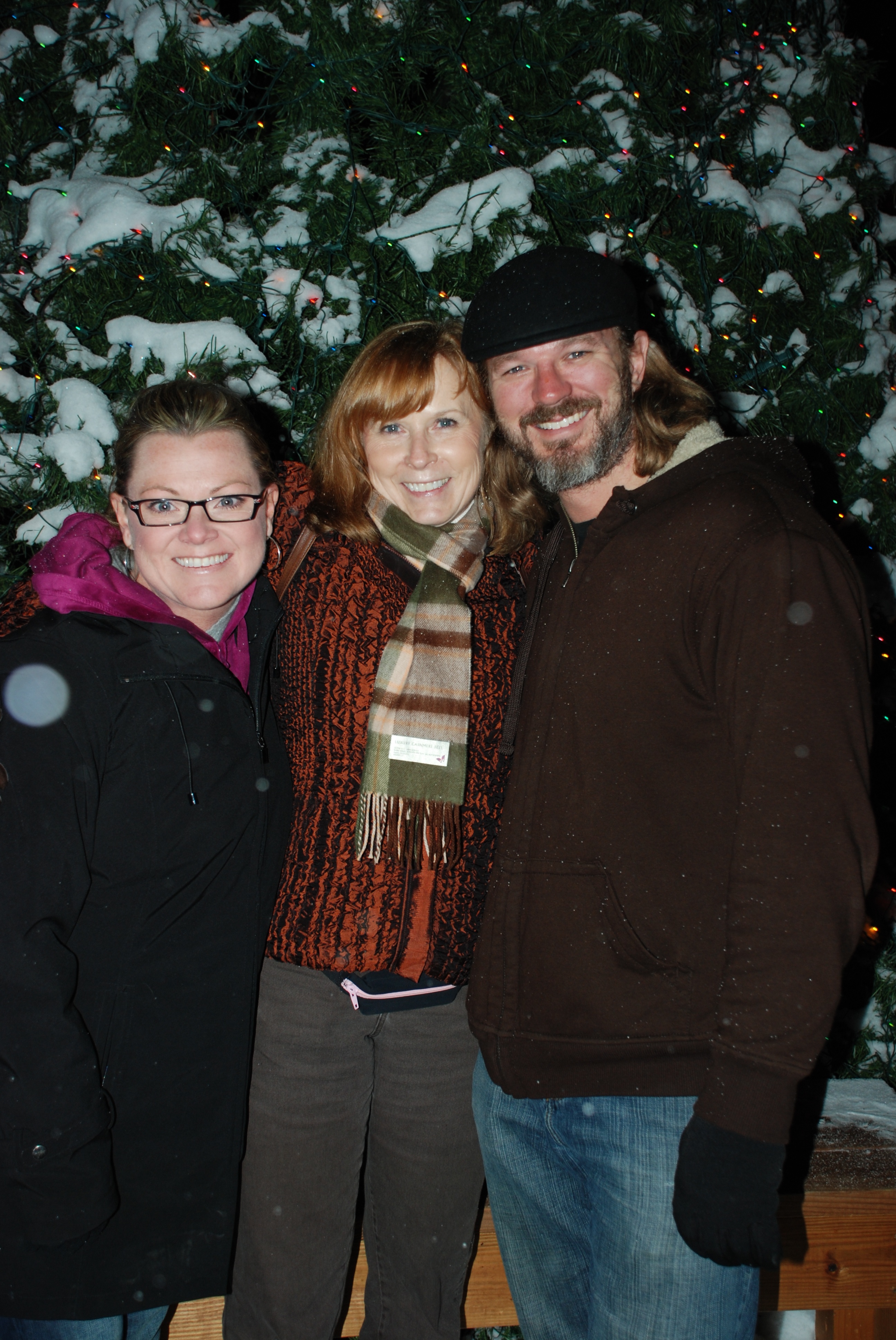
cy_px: 670
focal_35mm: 42
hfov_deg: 32.0
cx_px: 448
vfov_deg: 46.3
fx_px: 1563
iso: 200
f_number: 4
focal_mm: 28
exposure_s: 1/60
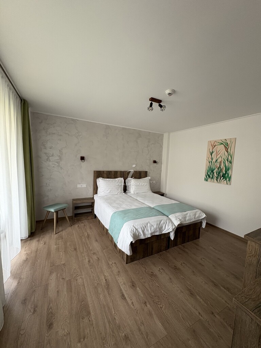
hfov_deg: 85.7
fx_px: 141
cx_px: 130
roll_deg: -2.8
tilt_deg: -4.8
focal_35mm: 14
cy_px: 174
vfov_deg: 102.1
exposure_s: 1/67
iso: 250
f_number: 2.2
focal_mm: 2.22
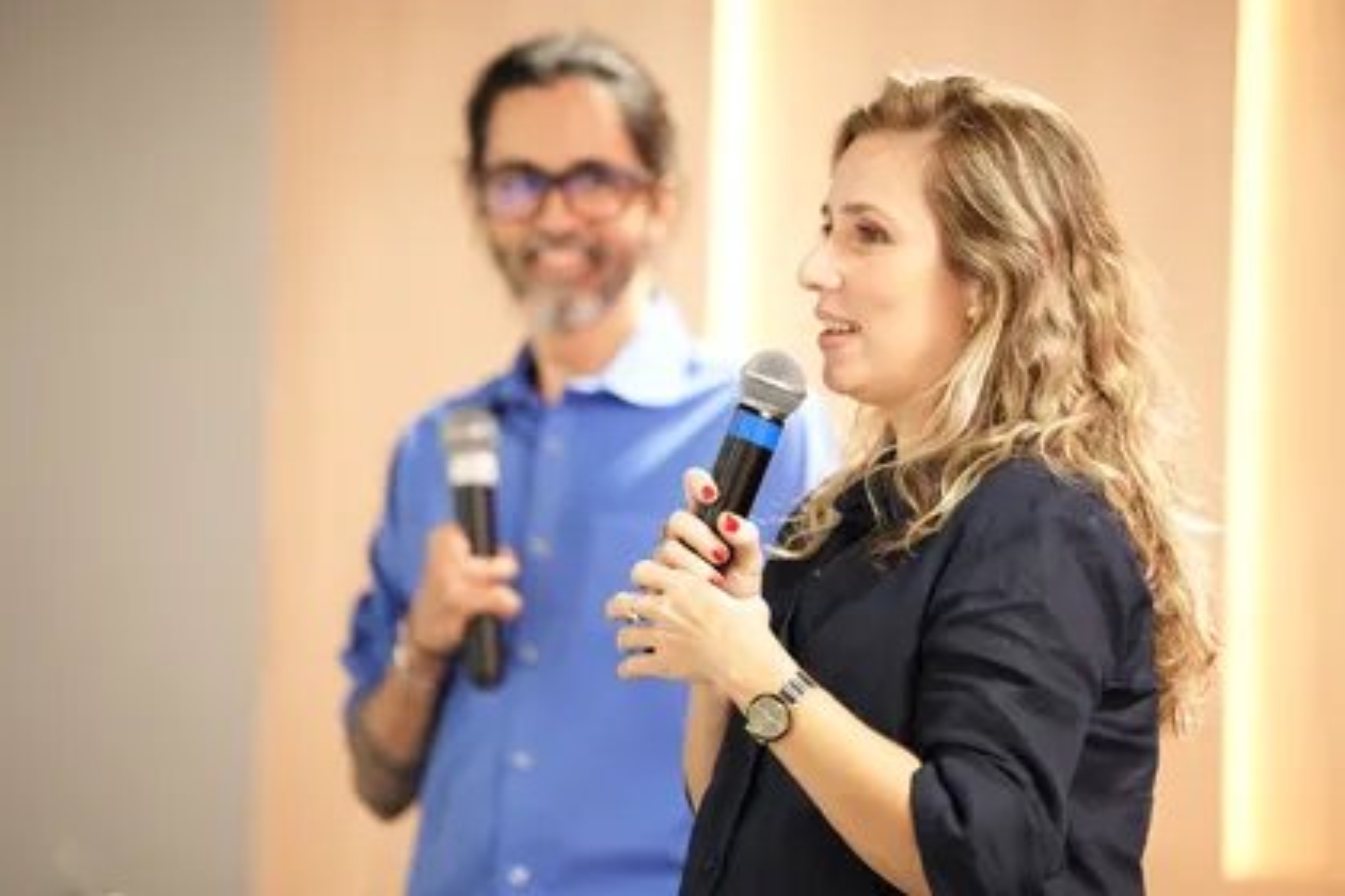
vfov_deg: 6.9
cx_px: 672
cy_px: 448
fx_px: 7472
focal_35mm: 200
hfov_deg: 10.3
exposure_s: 1/200
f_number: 2.8
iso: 6400
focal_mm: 200
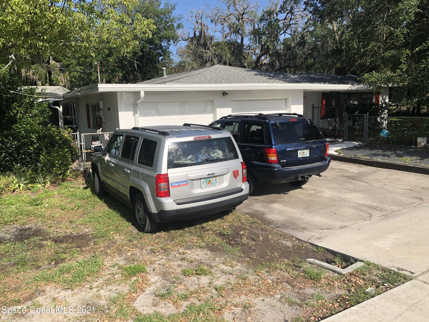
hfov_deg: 63.4
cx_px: 214
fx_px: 347
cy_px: 161
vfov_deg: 49.7
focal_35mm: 28
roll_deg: +1.2
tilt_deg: -12.8
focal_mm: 3.99
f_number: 1.8
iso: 20
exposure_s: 1/1499
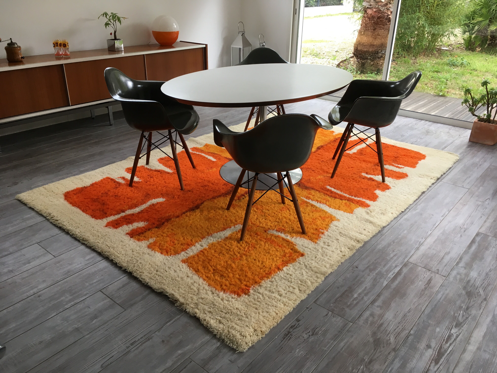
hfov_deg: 61.7
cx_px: 248
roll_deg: +0.3
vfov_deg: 48.2
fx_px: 416
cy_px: 186
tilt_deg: -26.2
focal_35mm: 29
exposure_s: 1/33
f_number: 2.2
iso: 25
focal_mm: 4.15
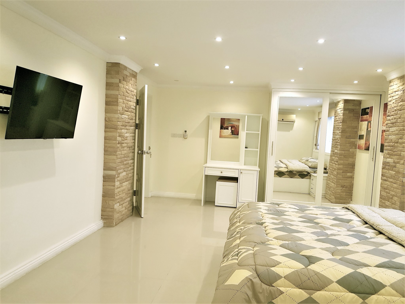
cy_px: 152
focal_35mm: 26
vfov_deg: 53.1
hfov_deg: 67.3
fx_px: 304
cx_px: 202
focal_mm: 4.2
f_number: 1.7
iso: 80
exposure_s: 1/60
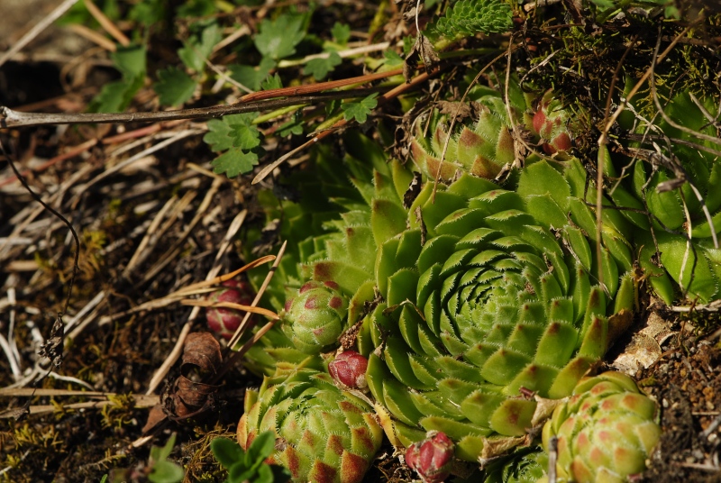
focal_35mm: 128
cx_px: 360
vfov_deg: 10.8
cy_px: 242
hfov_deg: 16.0
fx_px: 2557
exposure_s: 1/250
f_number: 9
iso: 100
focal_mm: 85
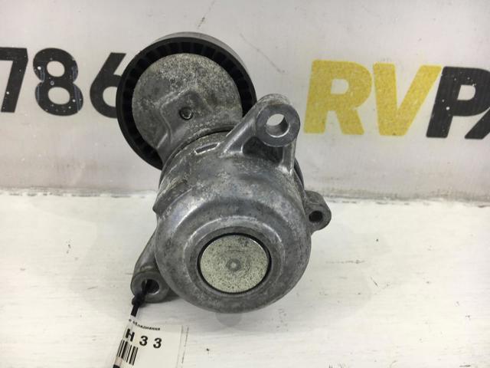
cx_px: 245
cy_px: 184
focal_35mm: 29
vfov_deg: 48.2
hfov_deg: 61.7
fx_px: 411
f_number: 2.2
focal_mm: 4.15
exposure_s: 1/50
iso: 32
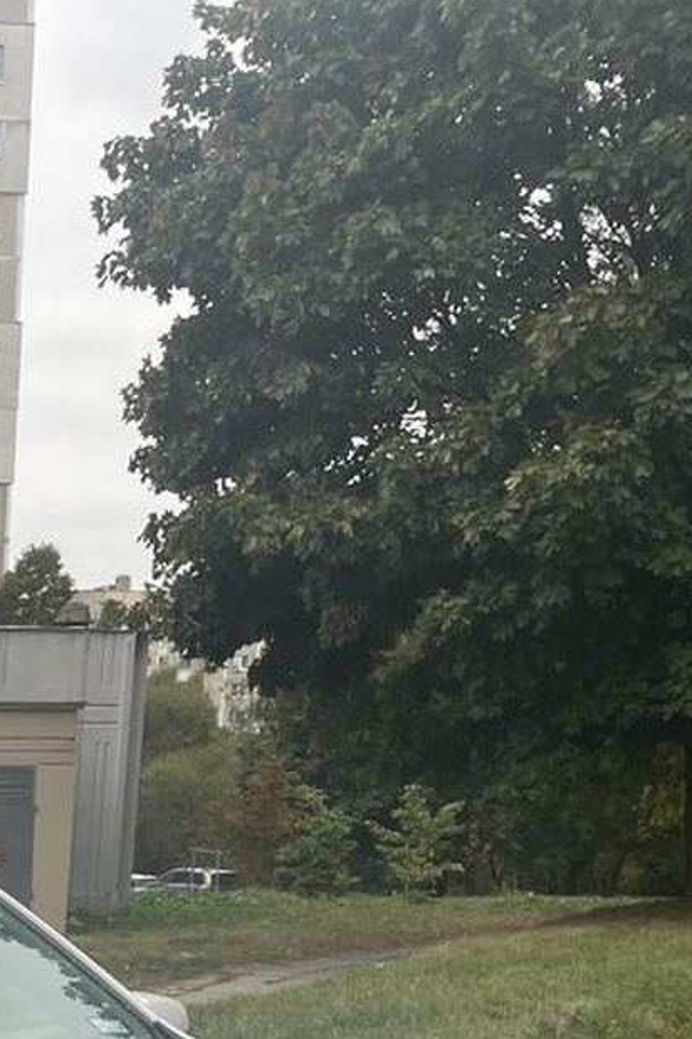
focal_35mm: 70
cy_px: 1323
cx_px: -249
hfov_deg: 18.0
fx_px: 2018
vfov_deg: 25.2
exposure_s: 1/149
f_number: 1.6
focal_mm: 4.2
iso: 32
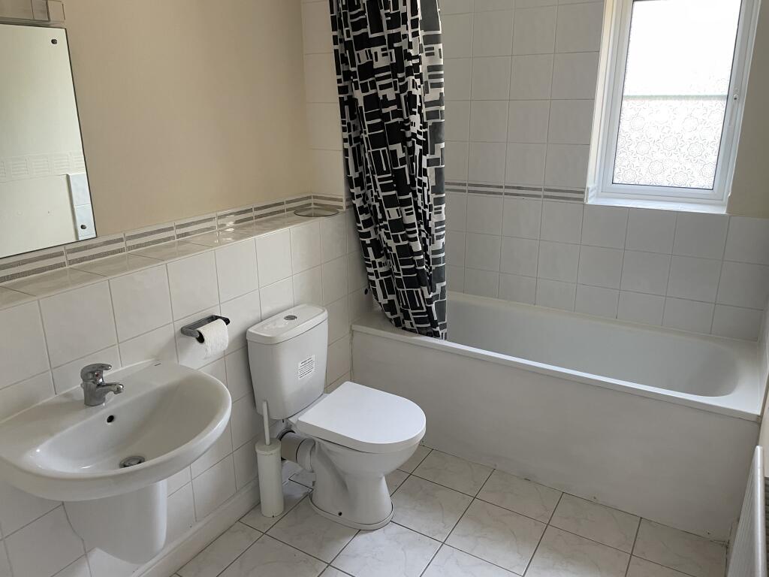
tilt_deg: -18.1
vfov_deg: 53.1
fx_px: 578
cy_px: 288
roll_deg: +1.2
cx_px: 384
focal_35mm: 26
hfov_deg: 67.3
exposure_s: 1/73
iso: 125
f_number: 1.6
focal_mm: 4.2
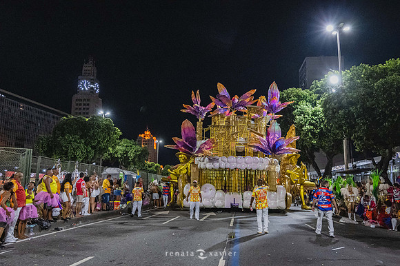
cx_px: 216
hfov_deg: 69.5
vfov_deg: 49.6
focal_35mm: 26
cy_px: 144
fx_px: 288
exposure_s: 1/100
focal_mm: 16.5
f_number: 4
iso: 3200
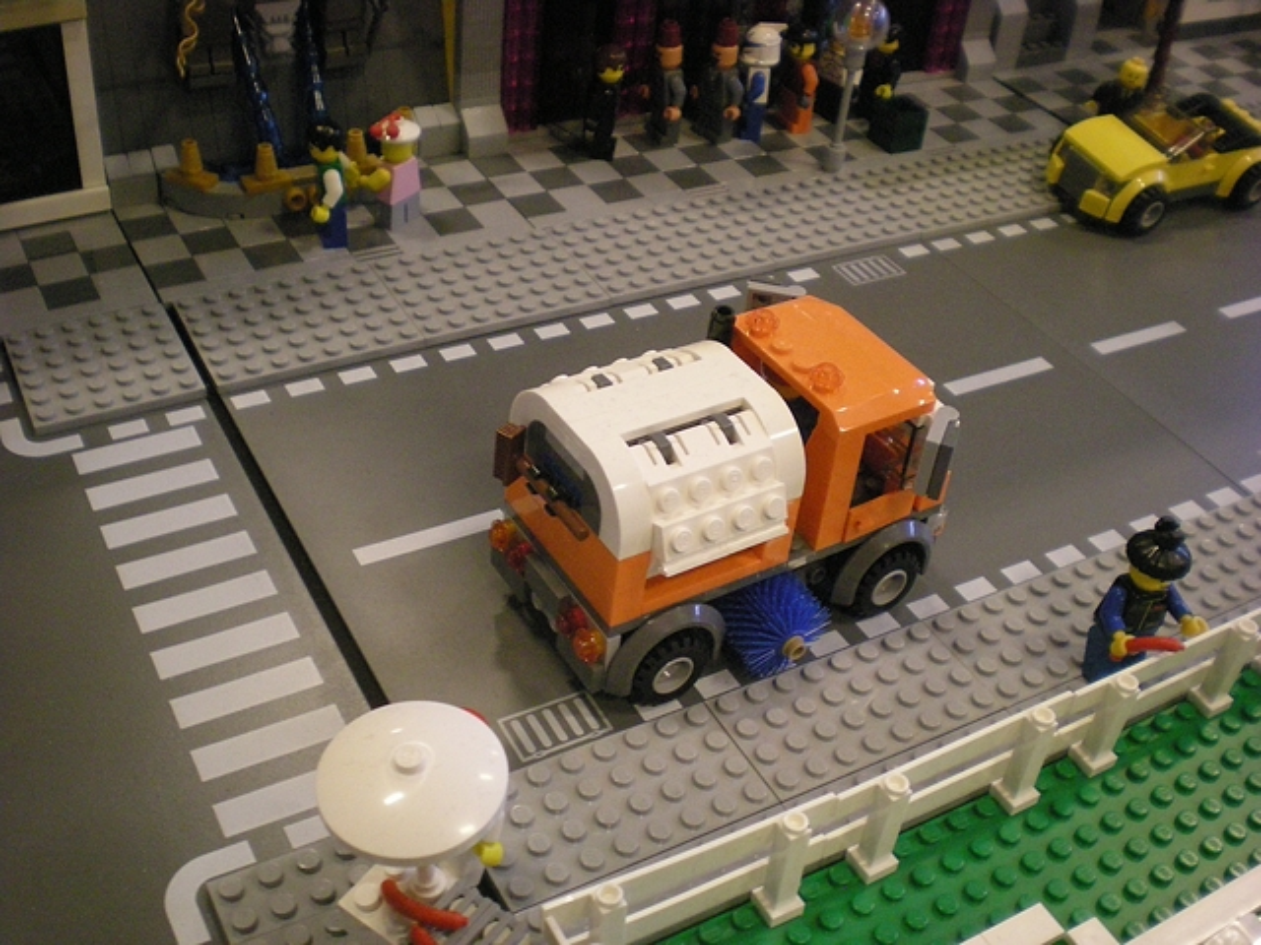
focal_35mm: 38
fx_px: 1384
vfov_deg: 37.7
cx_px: 630
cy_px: 472
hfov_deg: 49.0
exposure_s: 1/19.1
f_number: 3.1
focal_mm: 6.3
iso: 400
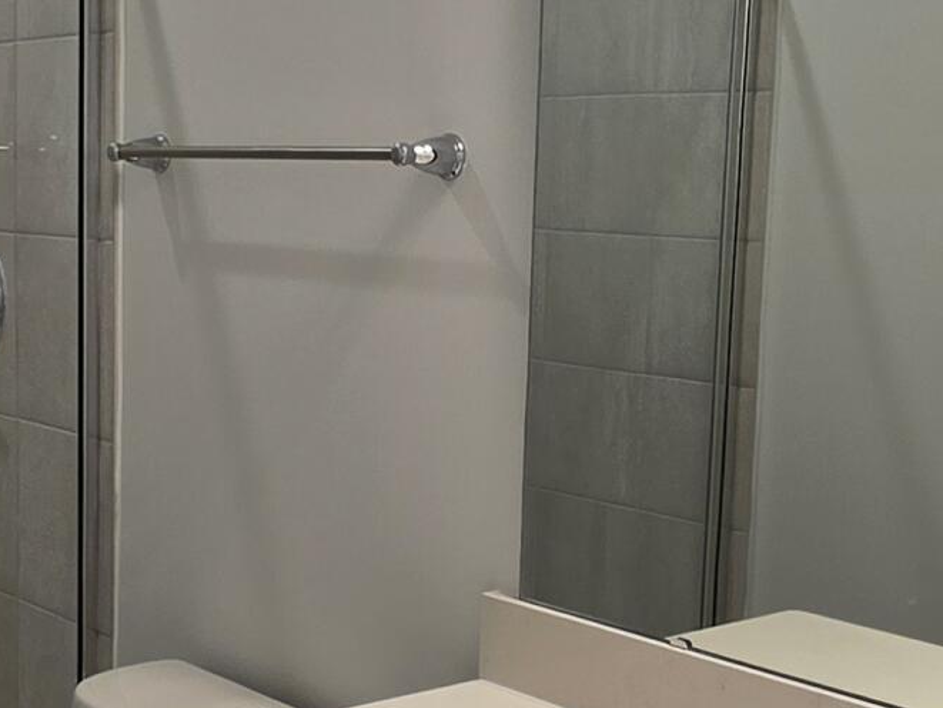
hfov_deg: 32.6
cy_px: 430
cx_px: 367
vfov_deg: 24.8
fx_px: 1608
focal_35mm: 59
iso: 40
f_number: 1.9
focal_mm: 2.2
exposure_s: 1/60
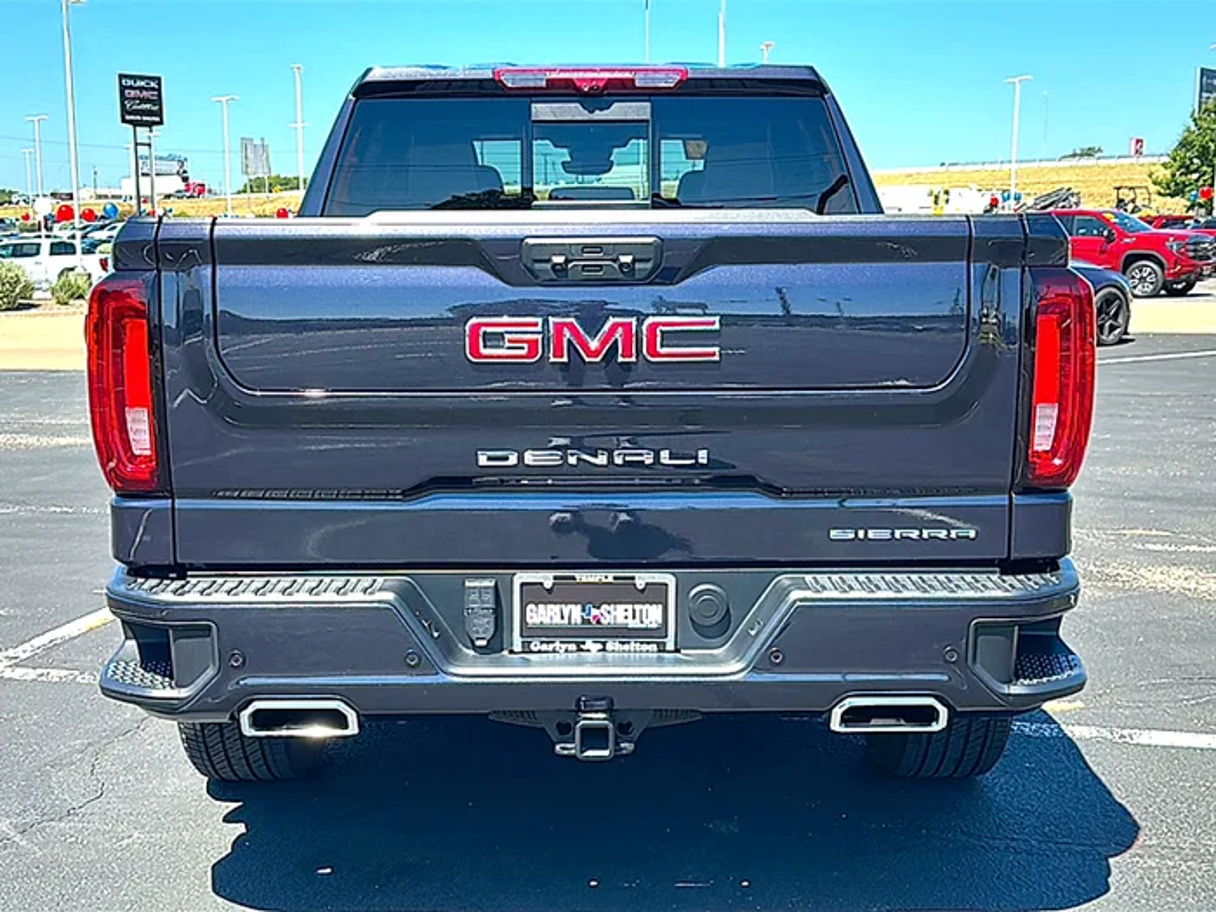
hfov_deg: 50.1
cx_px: 608
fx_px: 1300
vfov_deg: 38.7
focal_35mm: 37
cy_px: 456
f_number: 1.78
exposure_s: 1/1996
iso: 80
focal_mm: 6.86
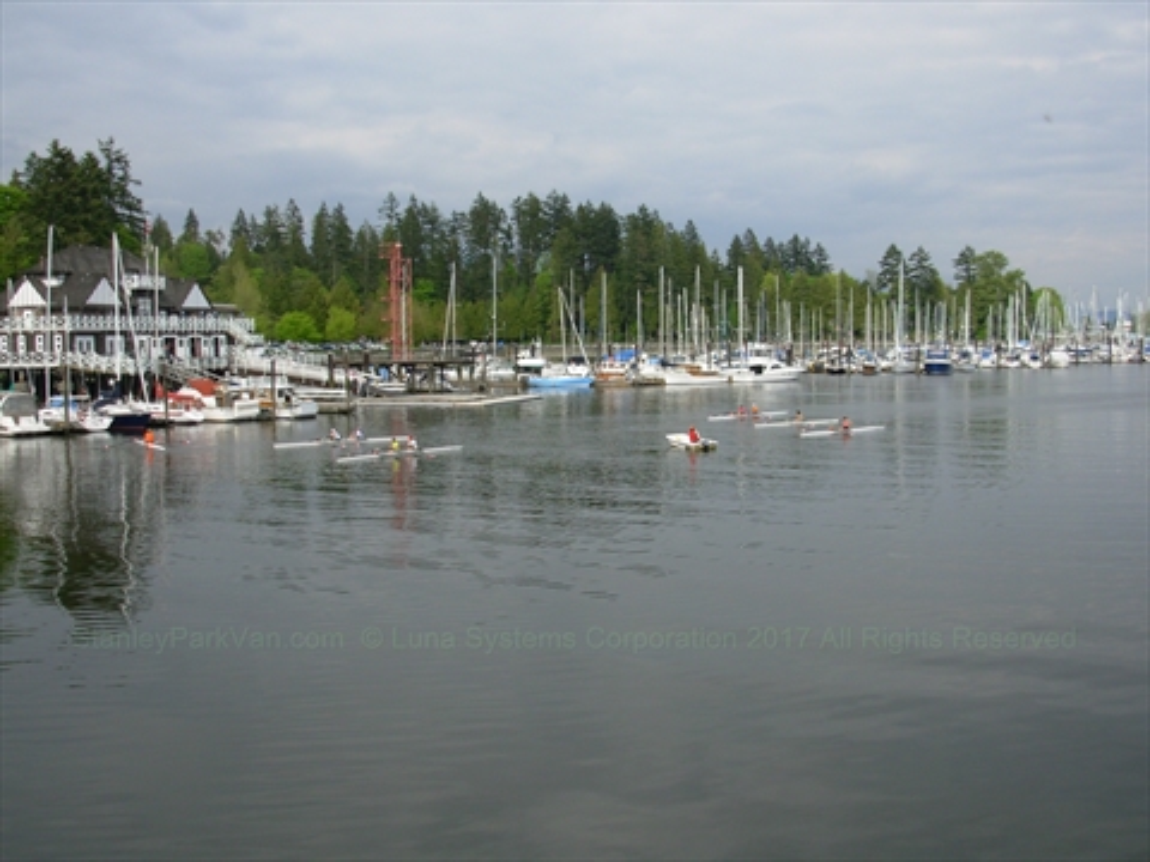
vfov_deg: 37.7
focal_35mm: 38
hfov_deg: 49.0
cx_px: 575
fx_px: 1262
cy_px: 431
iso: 50
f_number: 2.9
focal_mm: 6.3
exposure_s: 1/683
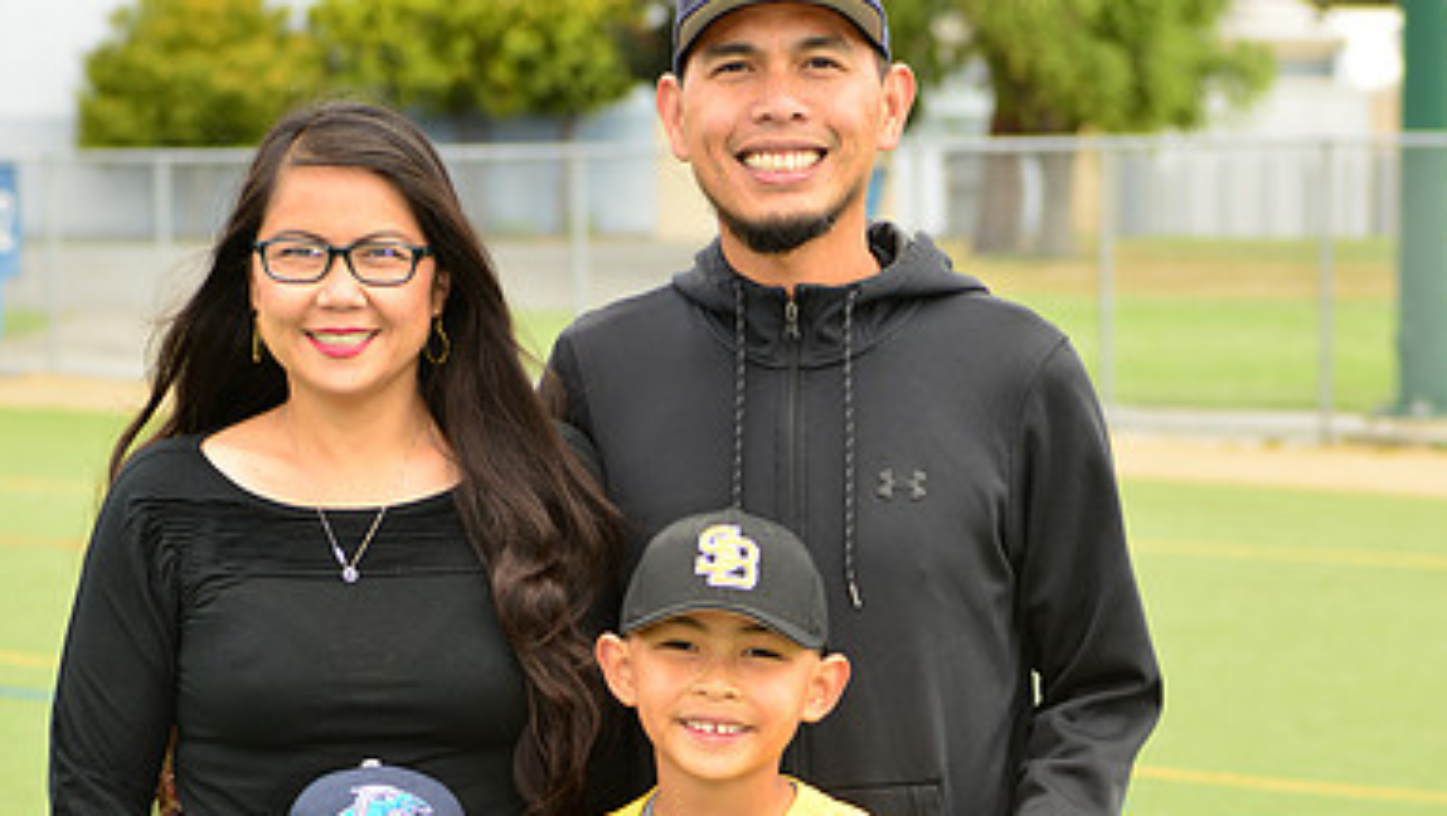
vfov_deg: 6.6
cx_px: 720
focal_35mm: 184
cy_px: 944
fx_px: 7064
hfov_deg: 11.7
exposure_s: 1/200
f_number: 8
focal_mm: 116
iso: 250
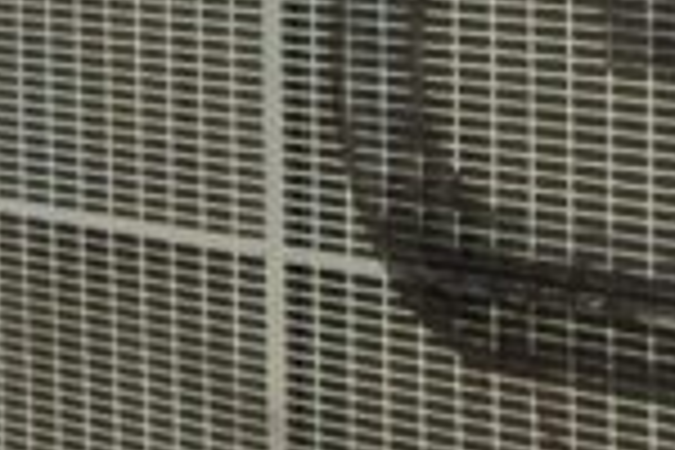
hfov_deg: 9.1
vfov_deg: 6.3
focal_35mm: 219
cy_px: 56
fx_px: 4106
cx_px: 1116
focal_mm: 32
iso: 100
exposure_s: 1/320
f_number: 4
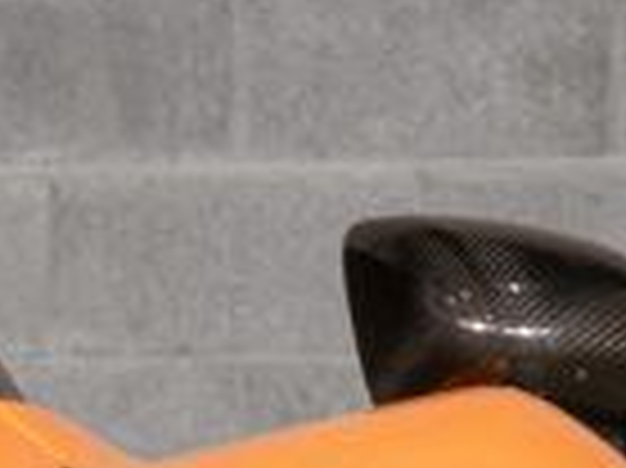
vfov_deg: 4.1
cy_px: 1298
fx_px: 6288
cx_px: -306
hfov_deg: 5.6
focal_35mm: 348
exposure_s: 1/50
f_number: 11
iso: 320
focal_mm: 49
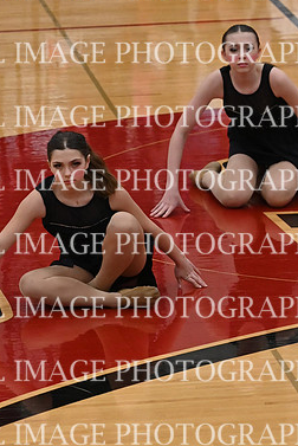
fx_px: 4003
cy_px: 212
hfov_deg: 4.3
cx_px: 107
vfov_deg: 6.4
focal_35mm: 323
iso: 5000
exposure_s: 1/400
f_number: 4
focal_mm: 140
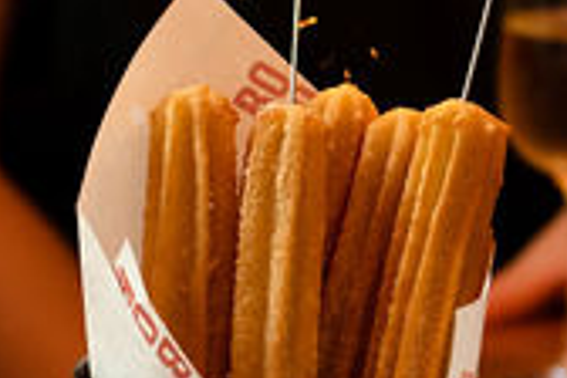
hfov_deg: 7.0
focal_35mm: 292
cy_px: 118
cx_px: 128
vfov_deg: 4.7
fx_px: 4599
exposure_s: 1/60
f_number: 3.5
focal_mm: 48
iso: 640
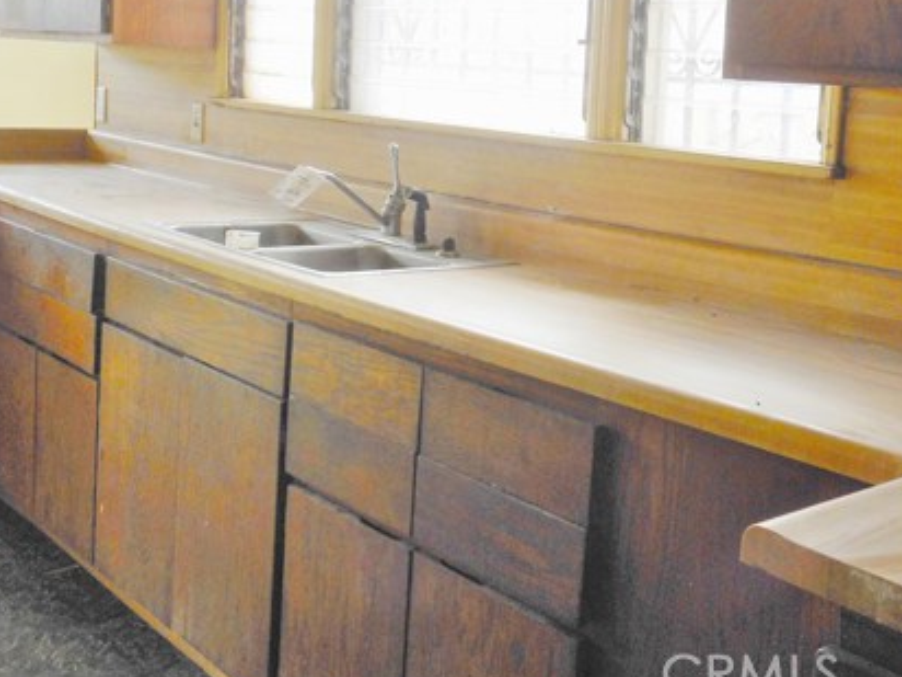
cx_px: 574
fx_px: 1173
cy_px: 180
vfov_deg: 31.7
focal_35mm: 45
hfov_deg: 41.7
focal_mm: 5.2
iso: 80
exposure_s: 1/40
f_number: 4
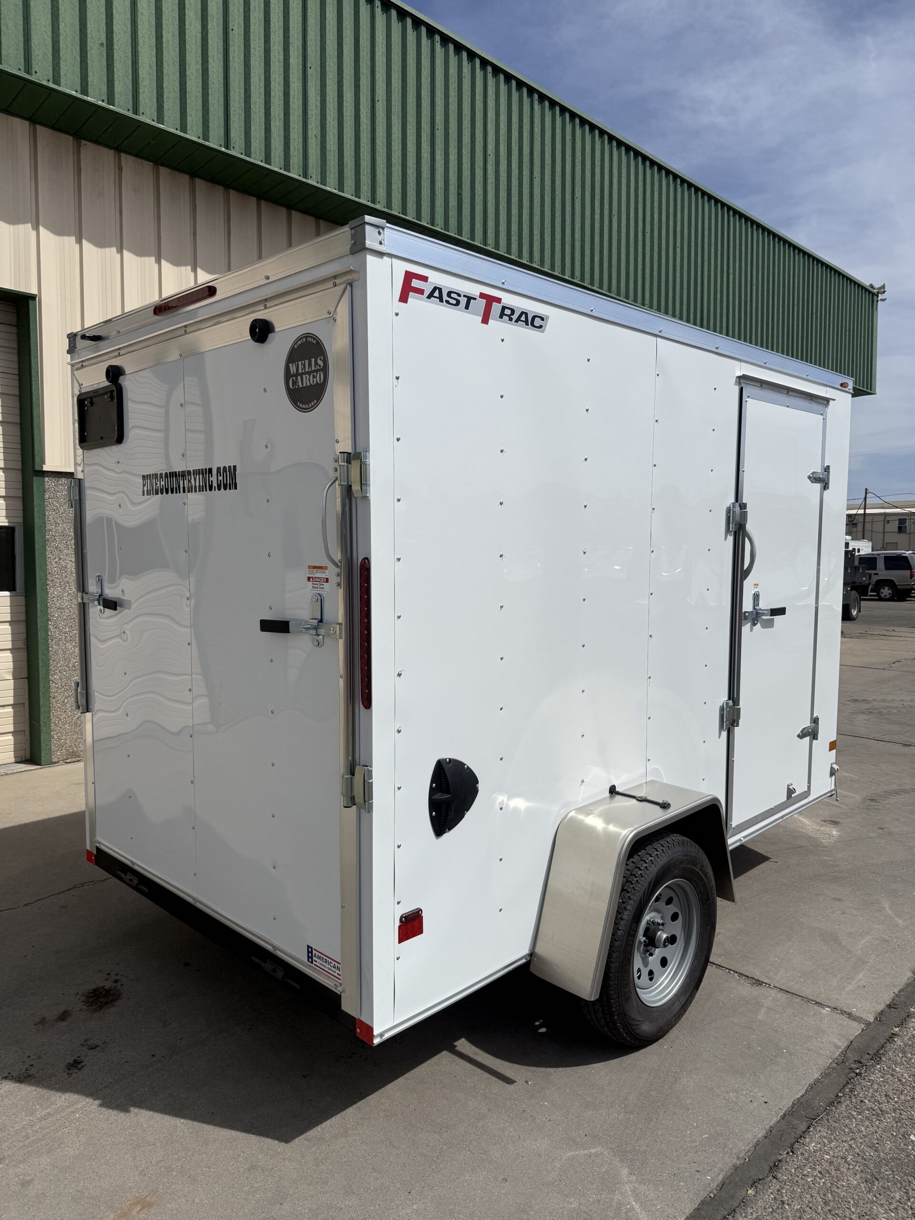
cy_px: 610
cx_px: 458
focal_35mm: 24
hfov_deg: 56.8
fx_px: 846
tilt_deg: -2.4
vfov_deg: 71.6
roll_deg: -0.9
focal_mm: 6.76
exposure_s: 1/14286
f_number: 1.78
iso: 80
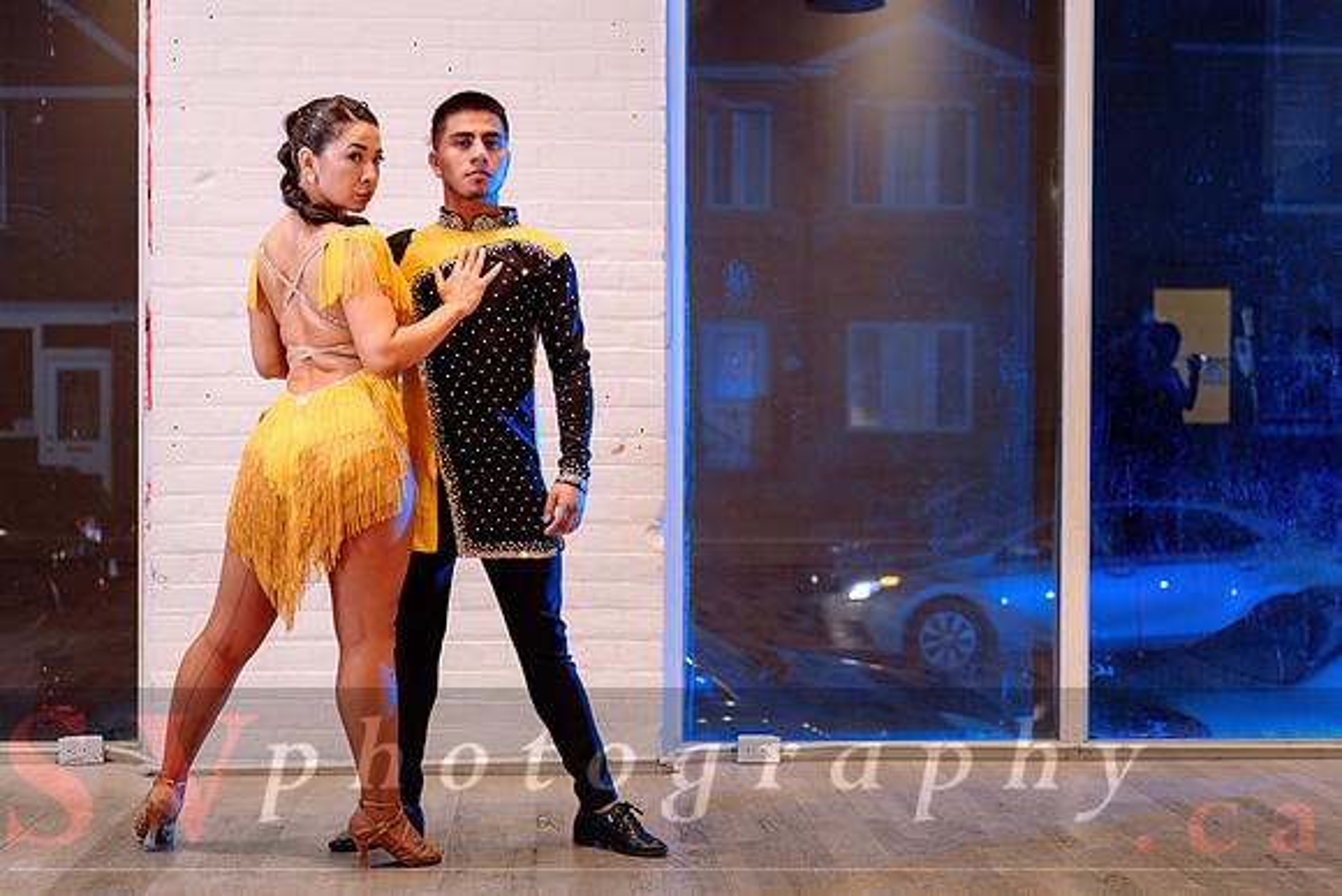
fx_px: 2065
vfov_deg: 24.5
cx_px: 671
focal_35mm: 55
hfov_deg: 36.0
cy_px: 462
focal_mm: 52
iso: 640
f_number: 2.8
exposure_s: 1/100
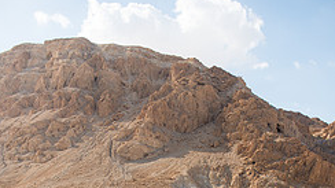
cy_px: 290
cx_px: 188
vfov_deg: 19.2
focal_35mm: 54
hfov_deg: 38.5
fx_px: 479
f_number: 2.8
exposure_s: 1/2500
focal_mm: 28
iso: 200
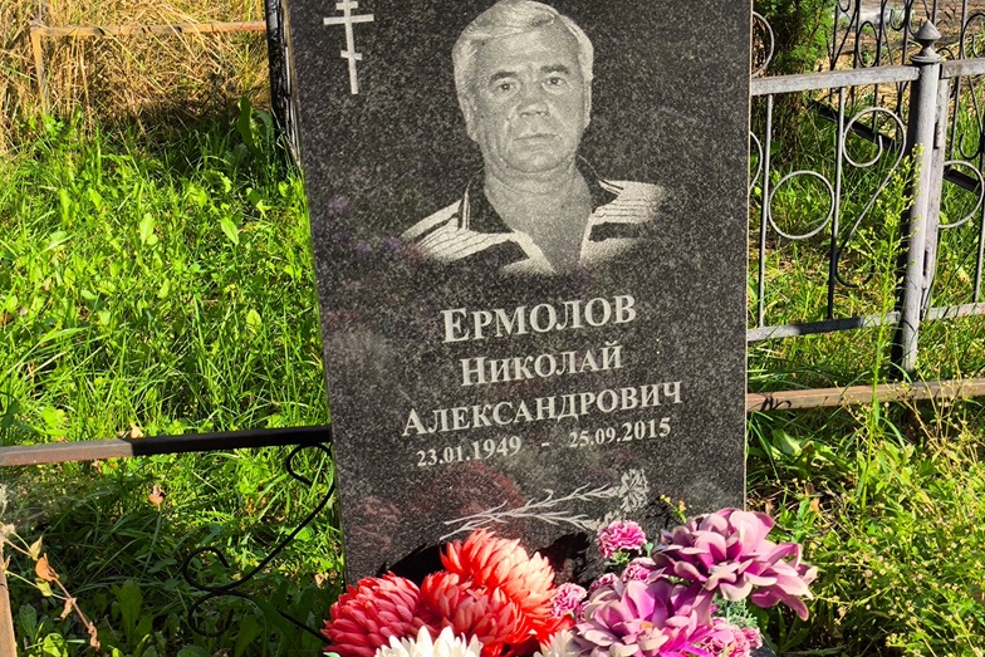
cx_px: 497
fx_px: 1450
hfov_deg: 37.5
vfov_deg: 25.5
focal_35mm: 53
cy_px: 325
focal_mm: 4.71
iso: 50
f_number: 1.7
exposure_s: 1/927
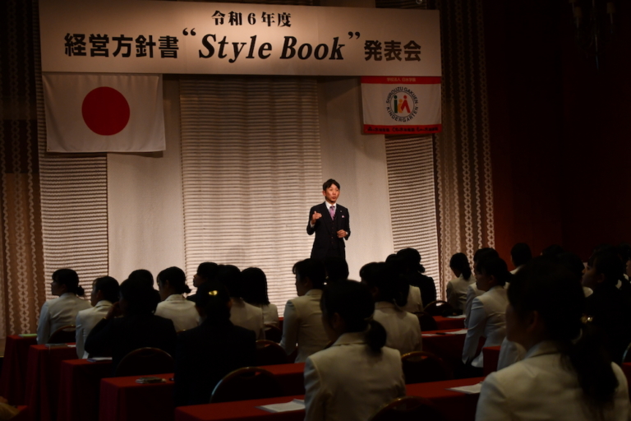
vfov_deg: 20.6
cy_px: 210
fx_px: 1157
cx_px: 316
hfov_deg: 30.5
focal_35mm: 66
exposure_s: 1/125
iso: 1000
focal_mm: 44
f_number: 4.5
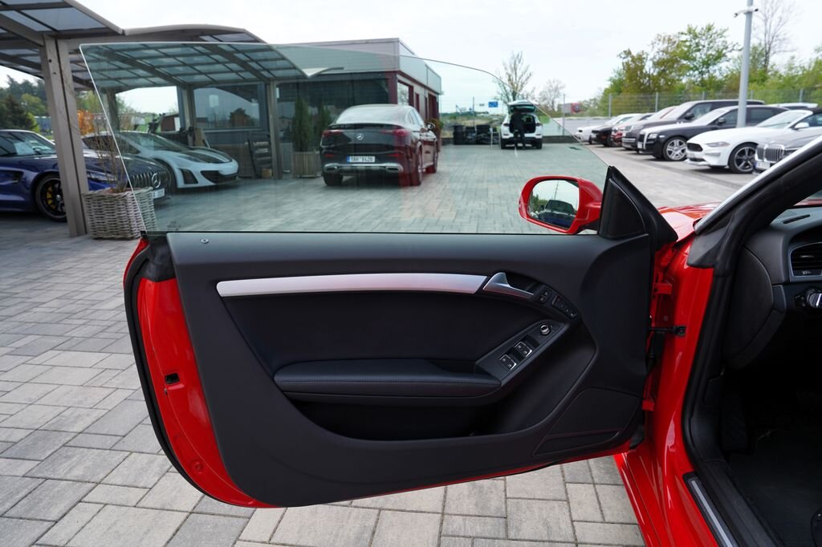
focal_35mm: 24
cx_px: 411
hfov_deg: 73.8
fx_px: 548
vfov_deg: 53.1
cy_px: 274
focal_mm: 24
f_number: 6.3
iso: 100
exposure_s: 1/160
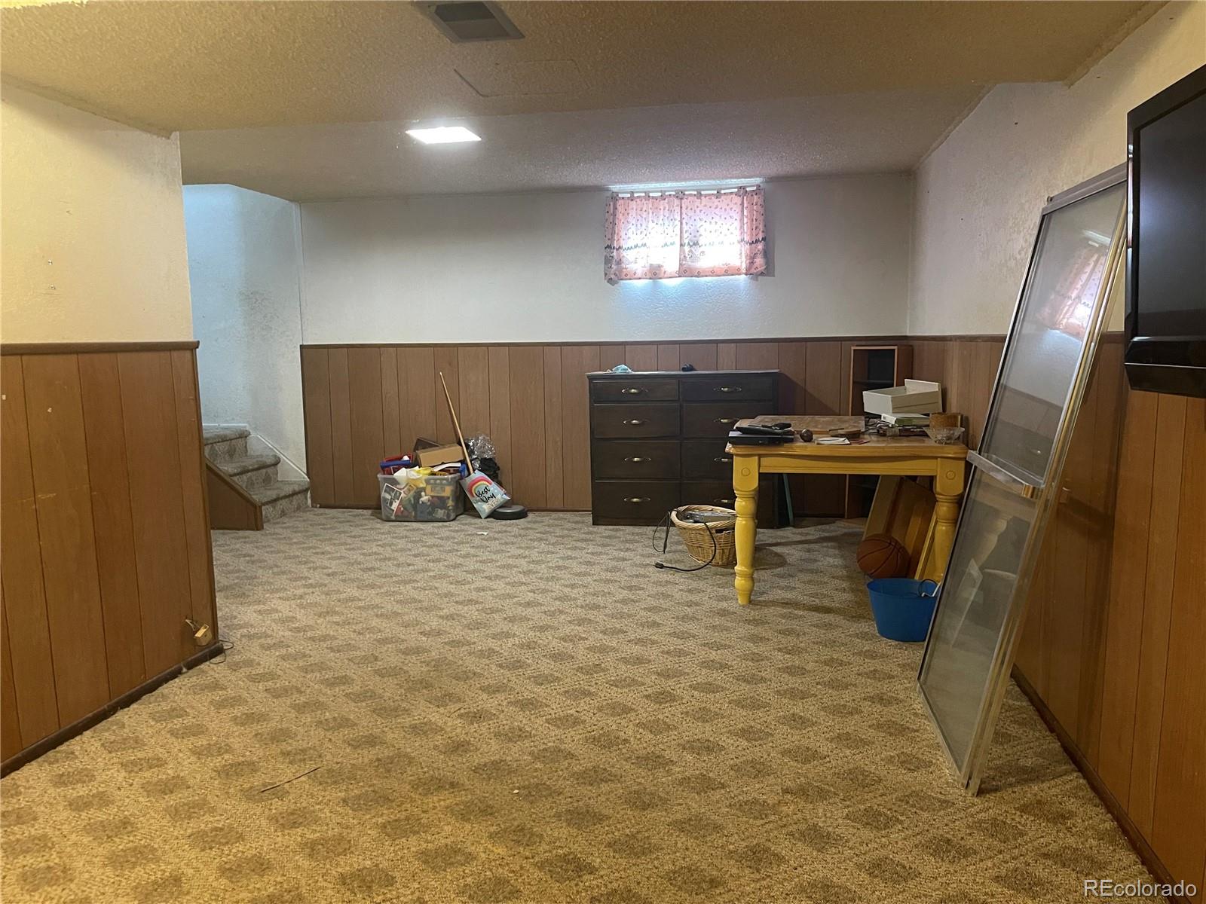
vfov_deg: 54.9
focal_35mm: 25
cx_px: 603
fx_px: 871
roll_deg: +0.9
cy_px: 452
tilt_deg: -7.8
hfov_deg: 69.4
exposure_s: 1/40
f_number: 1.6
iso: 400
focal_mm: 5.1
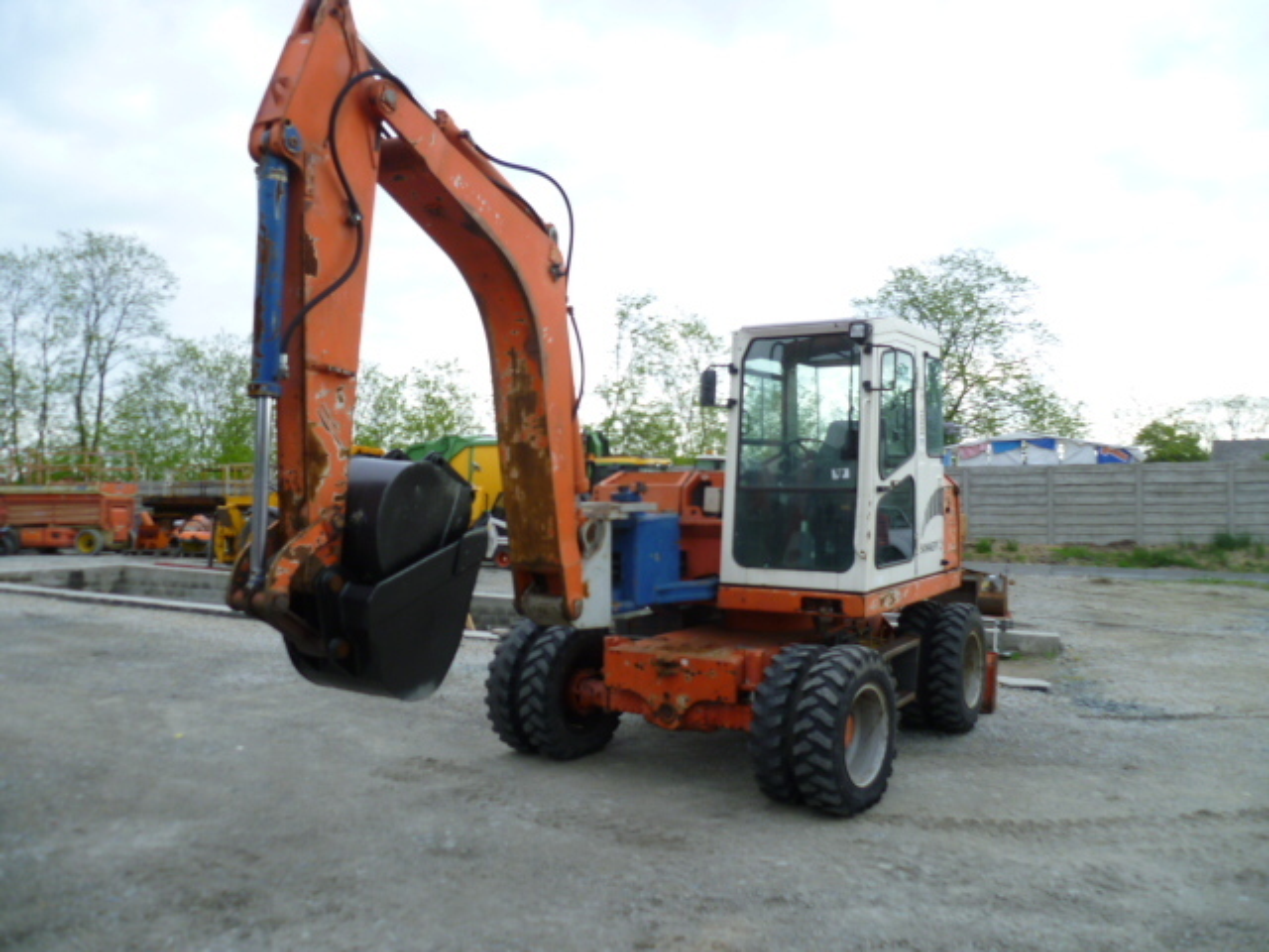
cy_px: 476
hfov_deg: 63.4
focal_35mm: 28
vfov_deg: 49.7
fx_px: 1026
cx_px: 634
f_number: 2.8
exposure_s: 1/200
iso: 80
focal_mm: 5
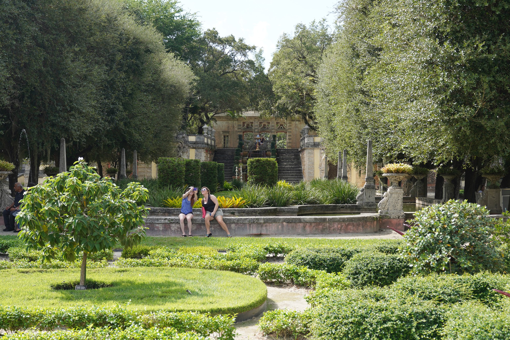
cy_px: 170
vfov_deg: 22.6
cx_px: 255
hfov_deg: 33.4
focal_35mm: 60
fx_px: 850
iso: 100
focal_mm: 60
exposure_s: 1/100
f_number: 8
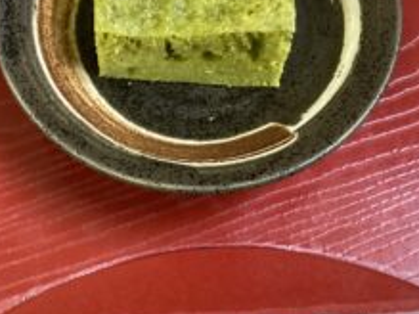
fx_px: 641
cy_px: 55
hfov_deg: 36.2
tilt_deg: -64.4
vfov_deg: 26.9
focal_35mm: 53
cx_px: 211
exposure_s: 1/40
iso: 400
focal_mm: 3.3
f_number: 2.4
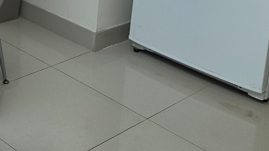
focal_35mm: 85
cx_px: 67
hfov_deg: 24.7
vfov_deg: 13.1
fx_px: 606
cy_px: -99
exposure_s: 1/120
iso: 160
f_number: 1.8
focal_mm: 5.4
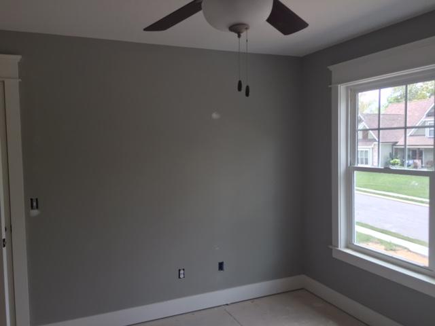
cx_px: 218
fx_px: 364
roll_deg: +0.2
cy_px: 163
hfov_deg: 61.7
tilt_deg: -3.6
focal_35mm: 29
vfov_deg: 48.2
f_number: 2.2
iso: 40
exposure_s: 1/120
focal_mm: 4.15
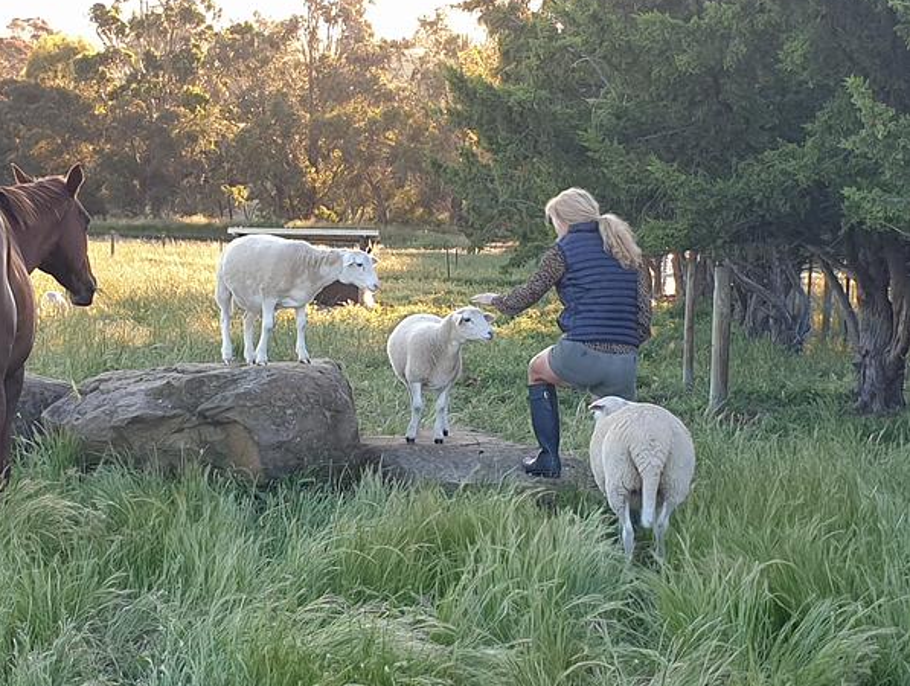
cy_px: 335
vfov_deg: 51.5
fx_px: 711
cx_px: 439
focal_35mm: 27
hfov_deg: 65.2
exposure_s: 1/100
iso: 50
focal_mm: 4.3
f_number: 2.4
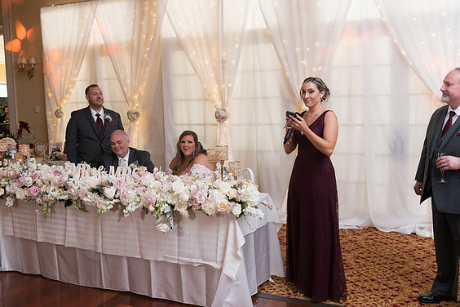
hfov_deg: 53.1
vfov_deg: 36.9
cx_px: 224
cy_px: 153
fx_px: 460
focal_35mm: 36
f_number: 5
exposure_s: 1/125
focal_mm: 35
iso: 1600
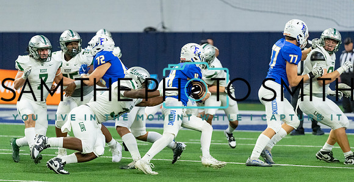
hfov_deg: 9.0
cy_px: 100
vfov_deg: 4.7
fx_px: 2243
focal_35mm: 244
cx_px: 164
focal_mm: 200
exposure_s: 1/1250
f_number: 2.8
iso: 4000
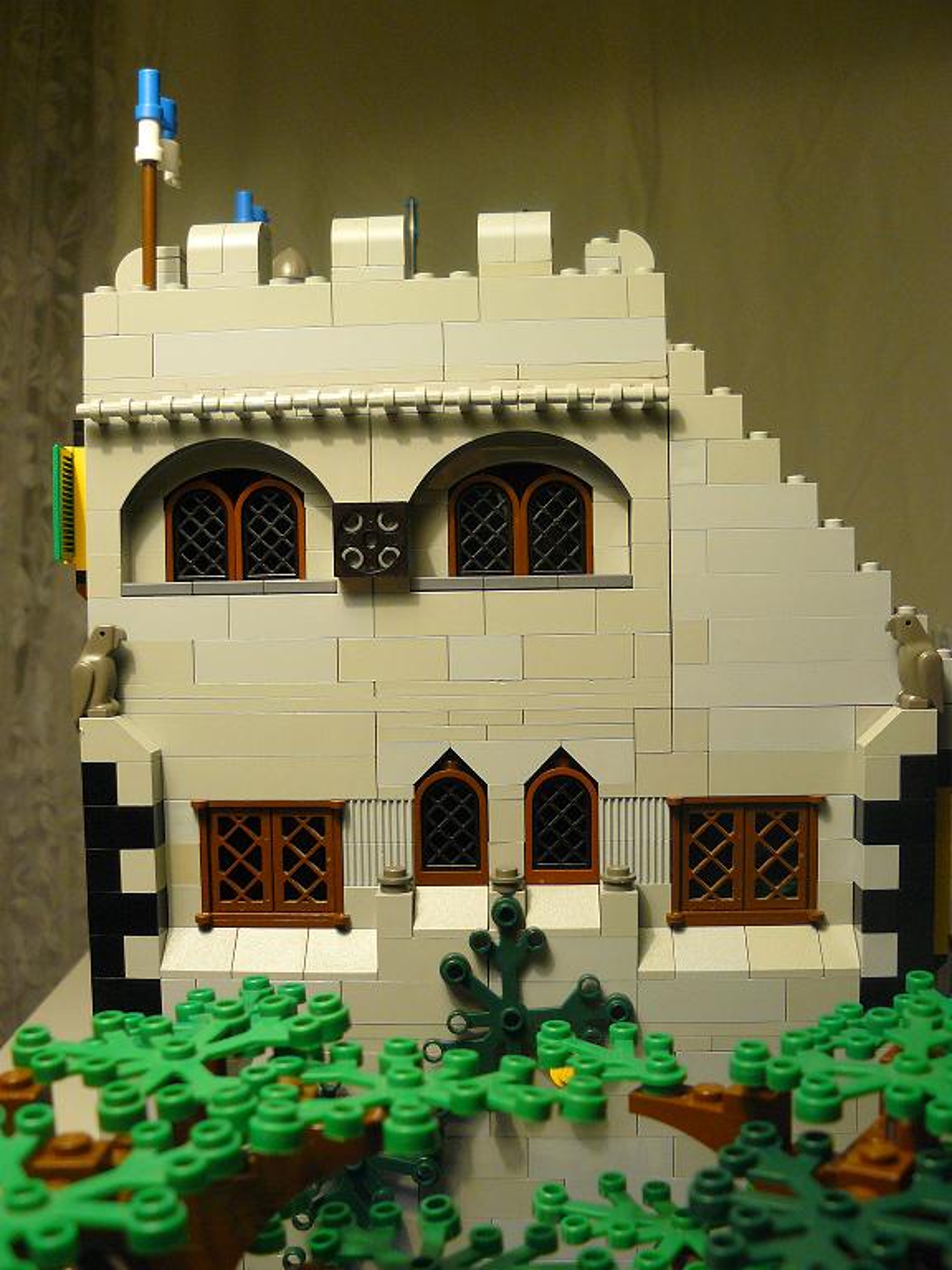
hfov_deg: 39.7
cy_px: 635
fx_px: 1320
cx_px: 476
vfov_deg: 51.4
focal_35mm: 36
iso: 200
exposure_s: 1/25
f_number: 2.8
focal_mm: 6
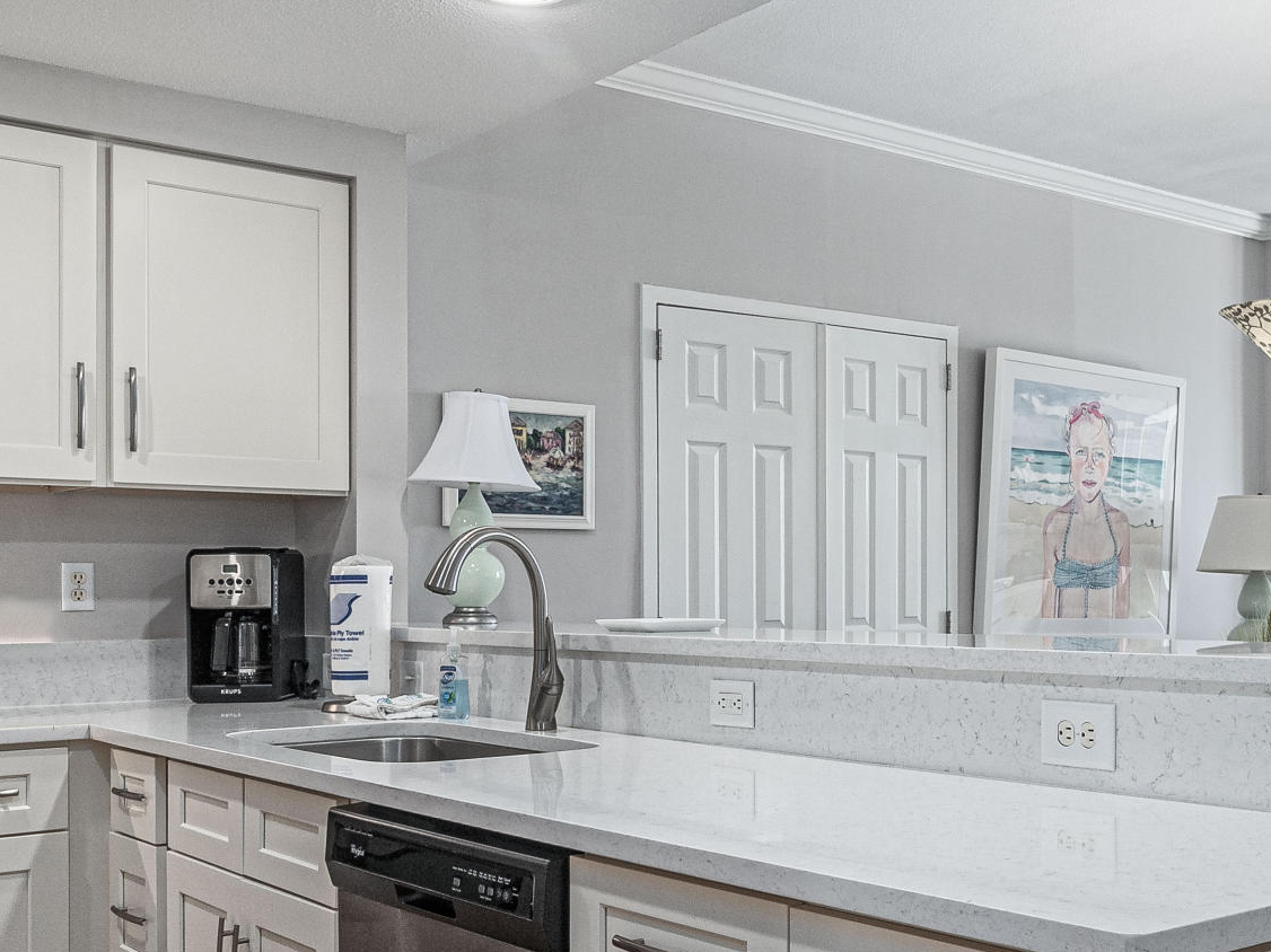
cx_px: 909
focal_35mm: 41
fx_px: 1505
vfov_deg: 34.1
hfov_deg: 44.7
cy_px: 751
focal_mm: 16
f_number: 8
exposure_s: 1/160
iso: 320
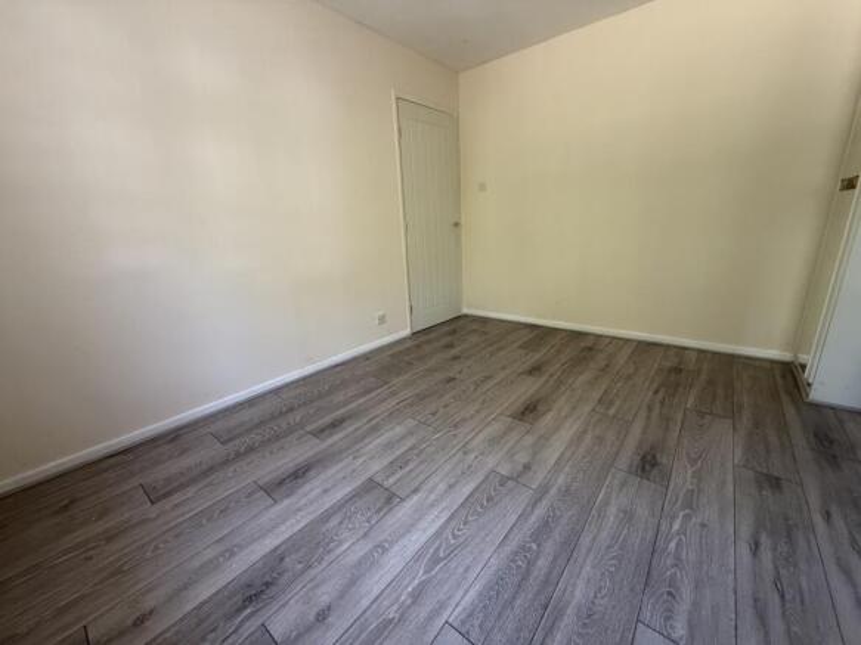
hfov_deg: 102.1
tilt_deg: -16.6
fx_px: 348
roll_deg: +3.6
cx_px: 430
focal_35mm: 14
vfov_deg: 85.7
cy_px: 322
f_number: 2.2
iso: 320
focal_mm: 2.22
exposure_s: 1/94
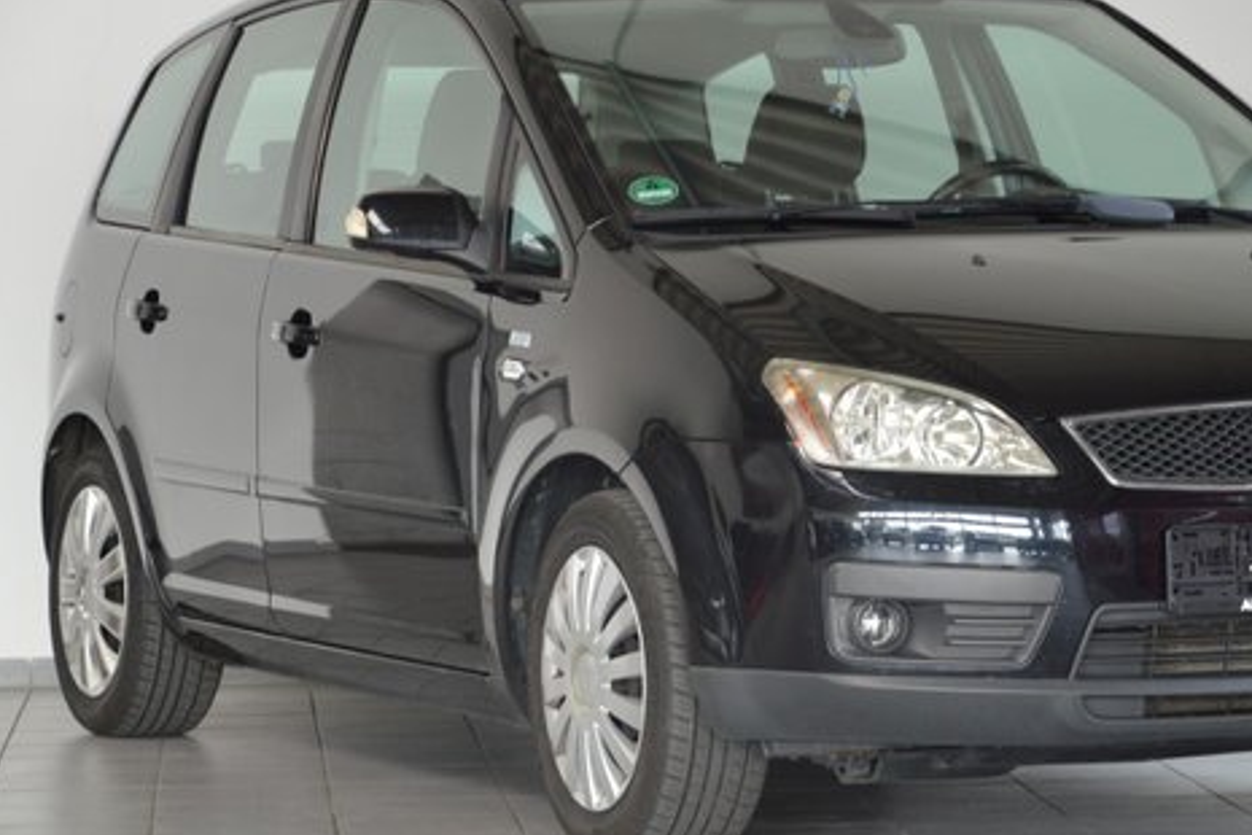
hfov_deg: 13.3
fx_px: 5379
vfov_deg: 8.9
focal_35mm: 155
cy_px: 461
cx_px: 829
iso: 400
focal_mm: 75
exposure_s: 1/60
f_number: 5.3
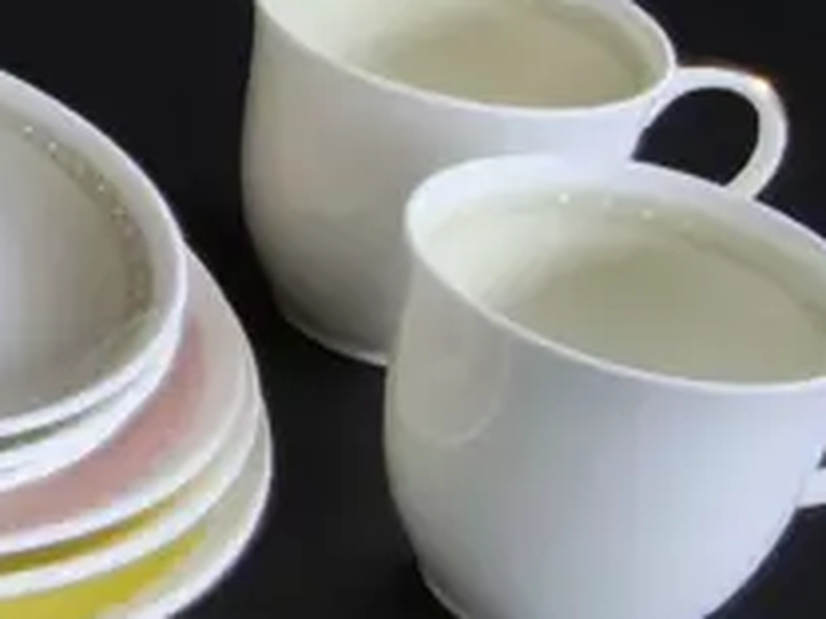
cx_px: -969
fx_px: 3174
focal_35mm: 133
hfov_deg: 12.5
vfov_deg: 11.0
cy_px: -32
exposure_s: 1/100
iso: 50
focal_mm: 2.87
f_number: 2
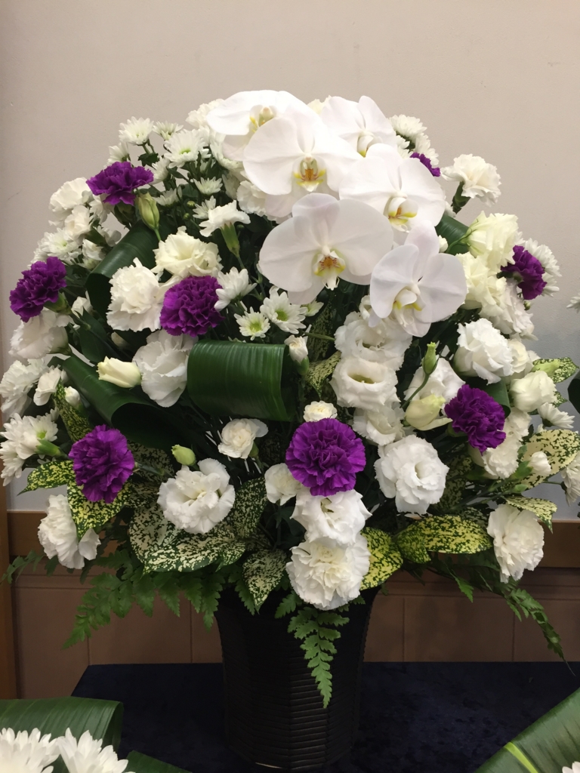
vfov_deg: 61.7
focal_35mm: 29
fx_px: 648
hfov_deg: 48.2
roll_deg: +0.4
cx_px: 290
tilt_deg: -6.3
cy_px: 386
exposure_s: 1/30
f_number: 2.2
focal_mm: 4.15
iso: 80
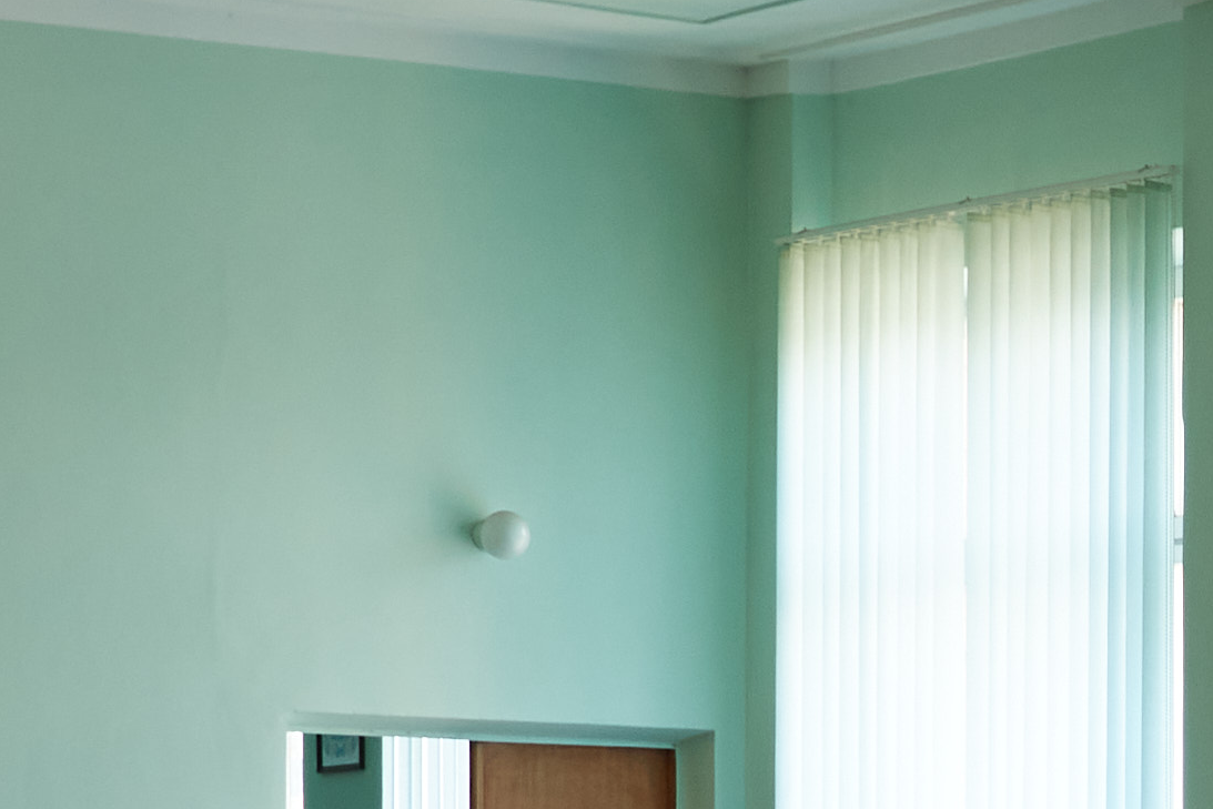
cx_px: 1512
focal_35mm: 181
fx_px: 6099
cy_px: 1271
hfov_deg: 11.1
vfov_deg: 7.4
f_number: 3.8
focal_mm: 24
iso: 320
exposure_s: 1/100
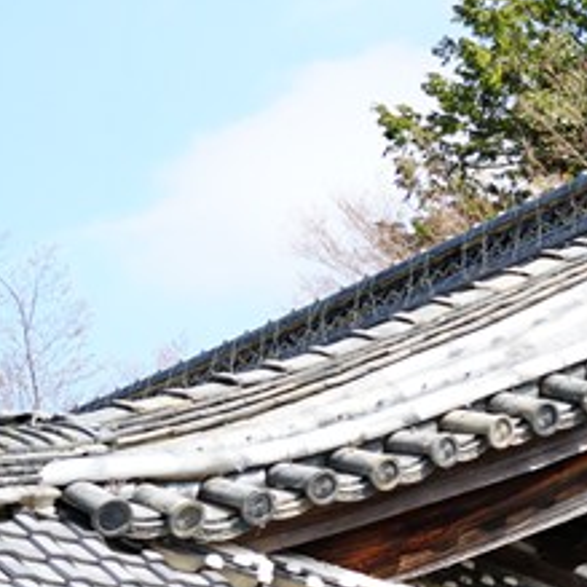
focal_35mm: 127
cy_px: 383
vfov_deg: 13.7
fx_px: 2437
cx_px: 1364
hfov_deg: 11.6
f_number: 5
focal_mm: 32
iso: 100
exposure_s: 1/250
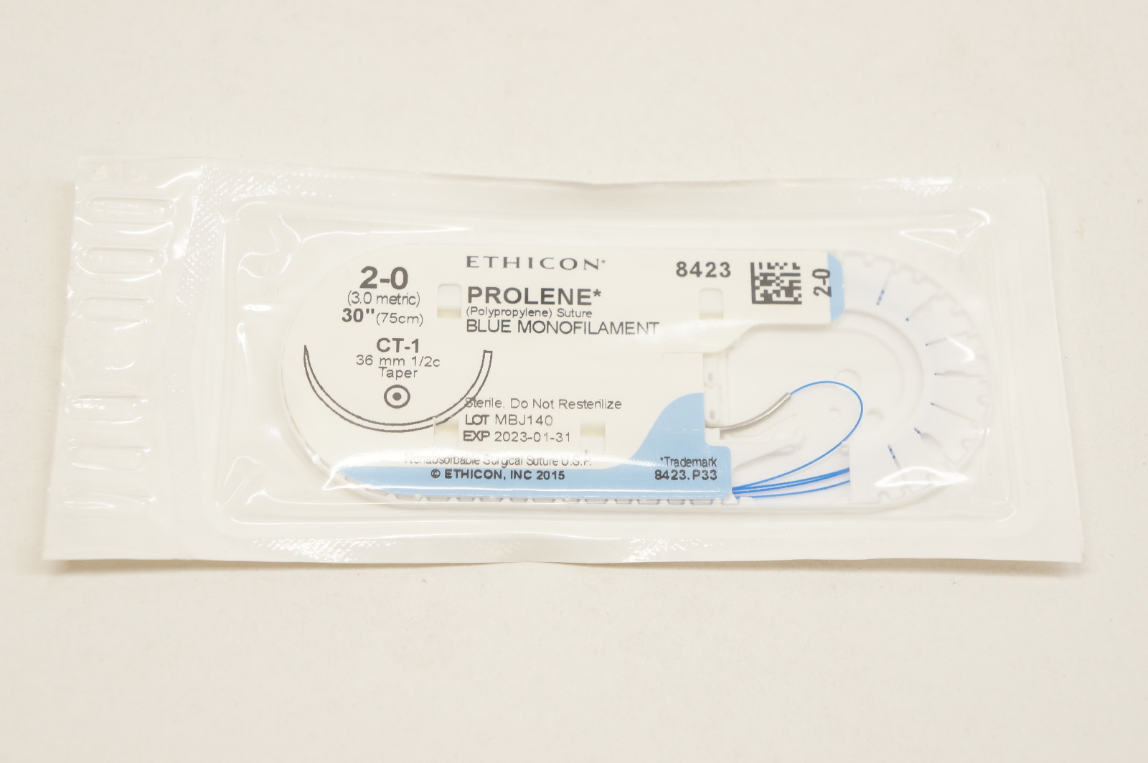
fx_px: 2246
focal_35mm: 70
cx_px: 574
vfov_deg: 19.3
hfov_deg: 28.7
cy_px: 382
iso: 400
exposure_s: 1/80
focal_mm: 47
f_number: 6.3
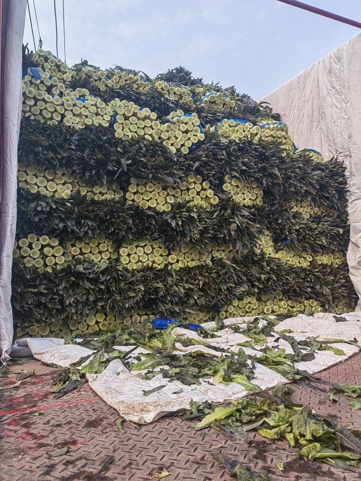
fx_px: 376
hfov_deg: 51.3
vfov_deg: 65.3
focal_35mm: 27
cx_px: 180
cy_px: 240
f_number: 1.9
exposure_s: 1/1942
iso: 50
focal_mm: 5.52
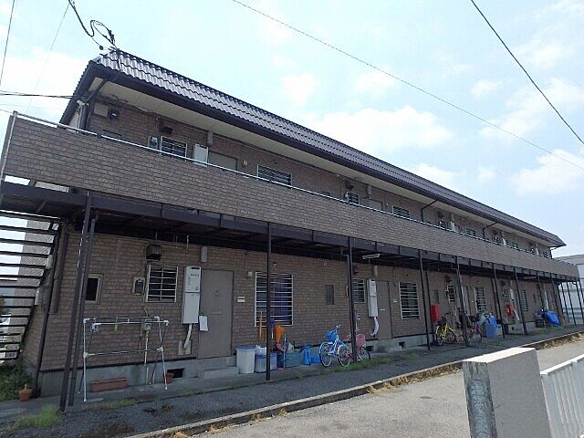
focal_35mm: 21
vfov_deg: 63.4
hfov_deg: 79.0
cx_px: 292
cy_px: 219
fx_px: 354
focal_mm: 3.7
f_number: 6
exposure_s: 1/500
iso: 125
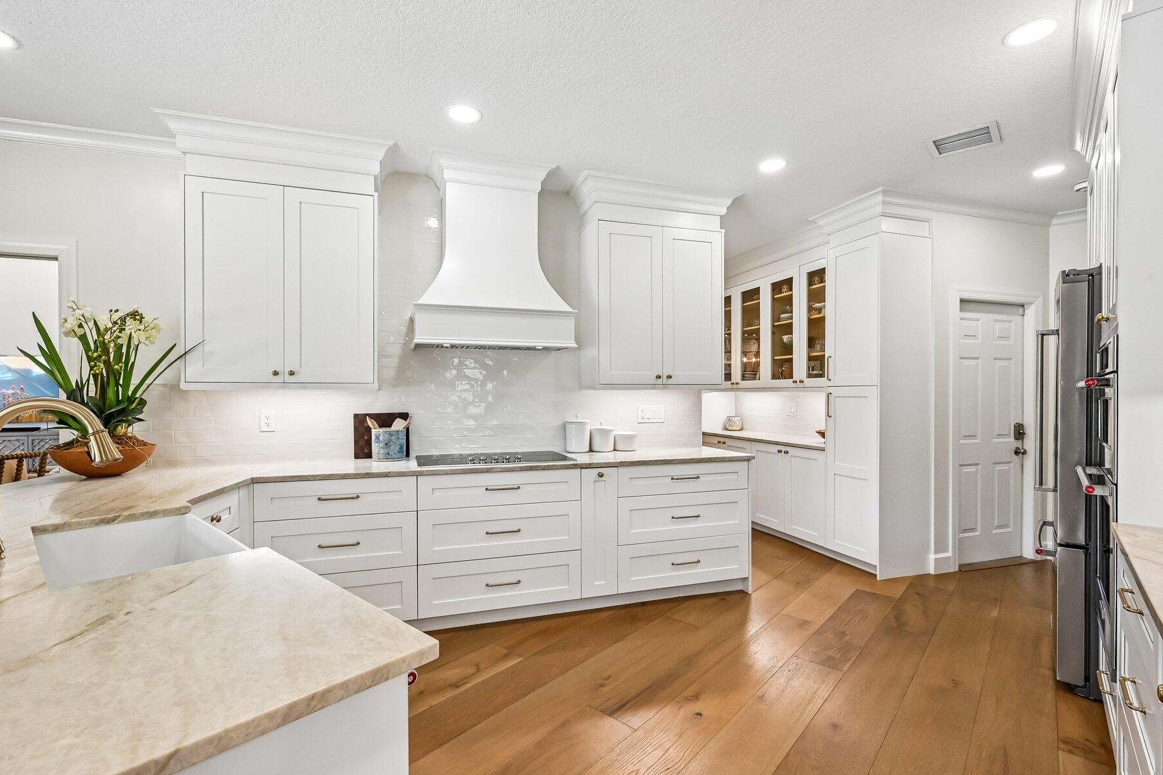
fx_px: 517
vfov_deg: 73.7
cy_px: 404
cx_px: 569
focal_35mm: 16
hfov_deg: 96.7
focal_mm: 14
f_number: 8
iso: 2500
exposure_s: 1/200
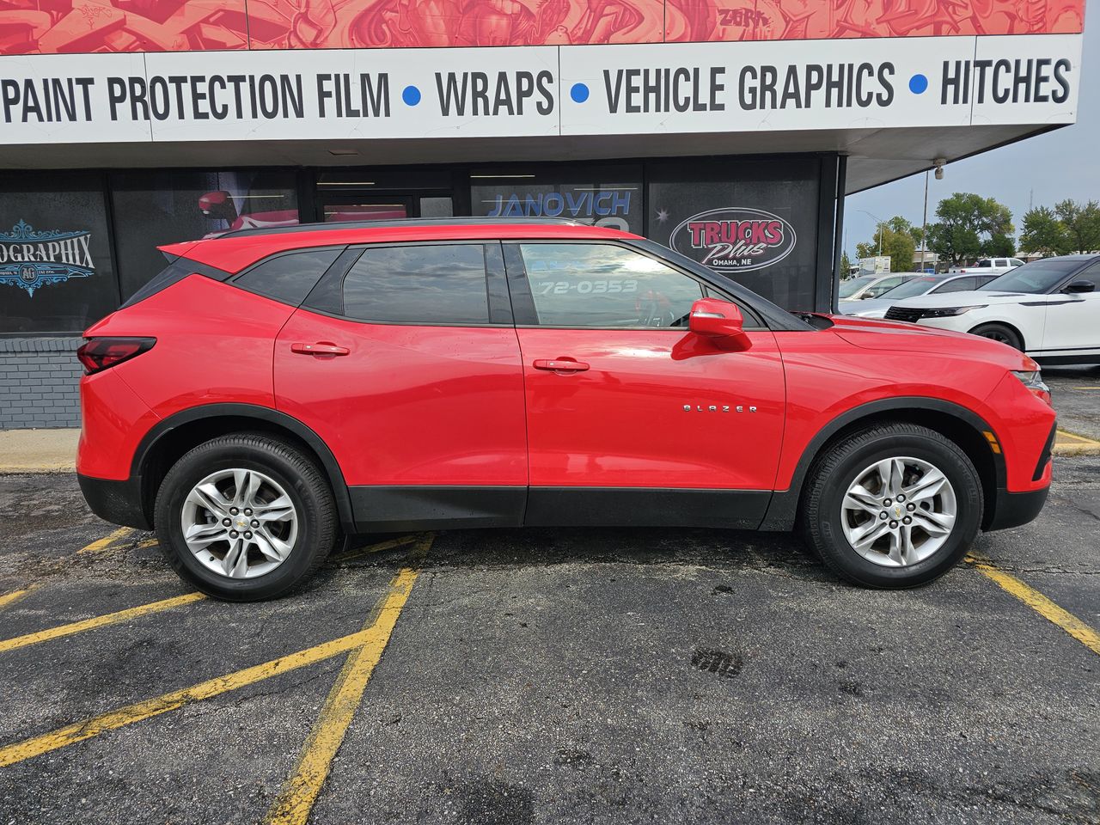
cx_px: 550
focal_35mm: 23
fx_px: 731
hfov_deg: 73.9
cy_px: 412
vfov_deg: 58.9
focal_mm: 6.3
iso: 10
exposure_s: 1/812
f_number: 1.7
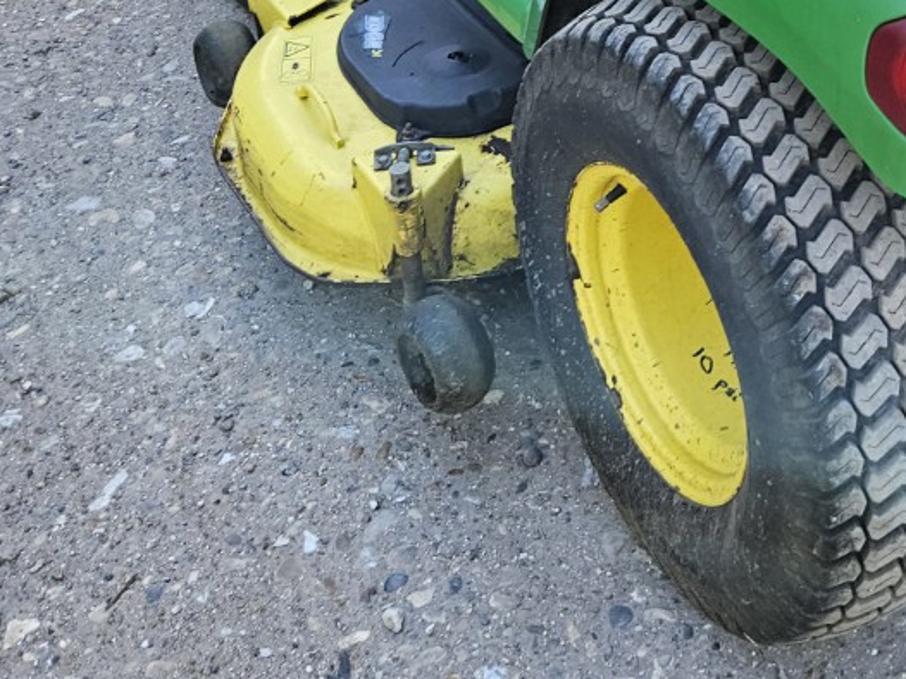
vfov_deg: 21.4
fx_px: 1648
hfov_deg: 29.6
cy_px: -160
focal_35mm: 63
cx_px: 797
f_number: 1.8
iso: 32
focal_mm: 5.4
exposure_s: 1/100
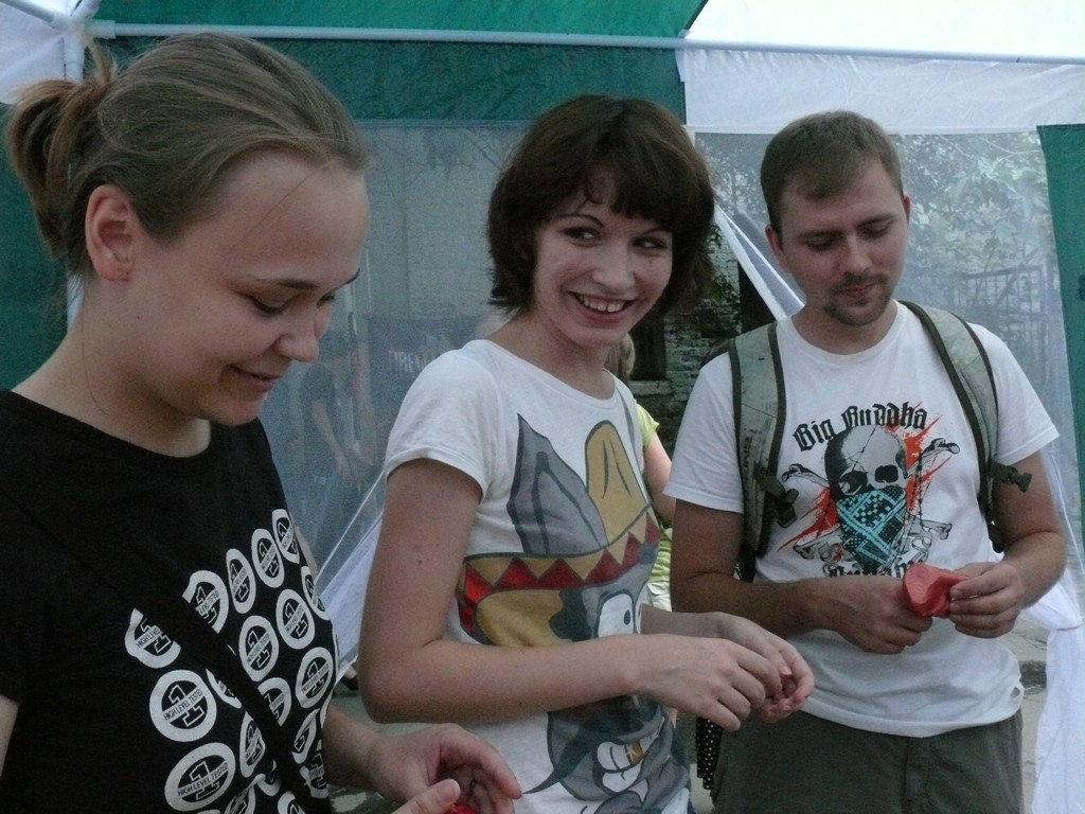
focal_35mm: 35
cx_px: 542
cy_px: 407
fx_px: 1097
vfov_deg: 40.7
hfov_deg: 52.6
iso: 800
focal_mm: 7.4
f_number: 5
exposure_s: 1/250
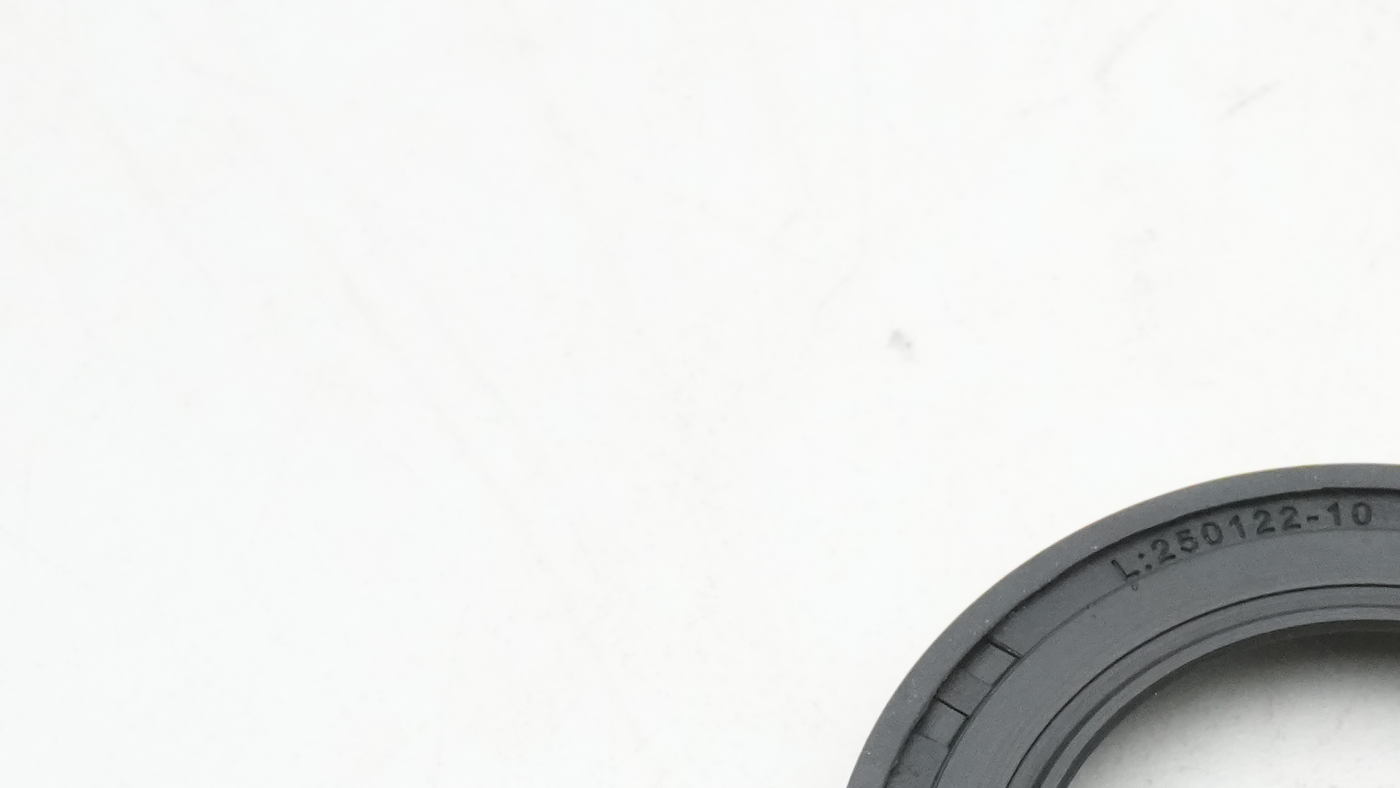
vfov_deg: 5.5
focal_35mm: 218
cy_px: 931
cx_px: 1322
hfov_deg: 9.8
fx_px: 8093
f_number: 11
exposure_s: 1/160
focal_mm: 50
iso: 2500
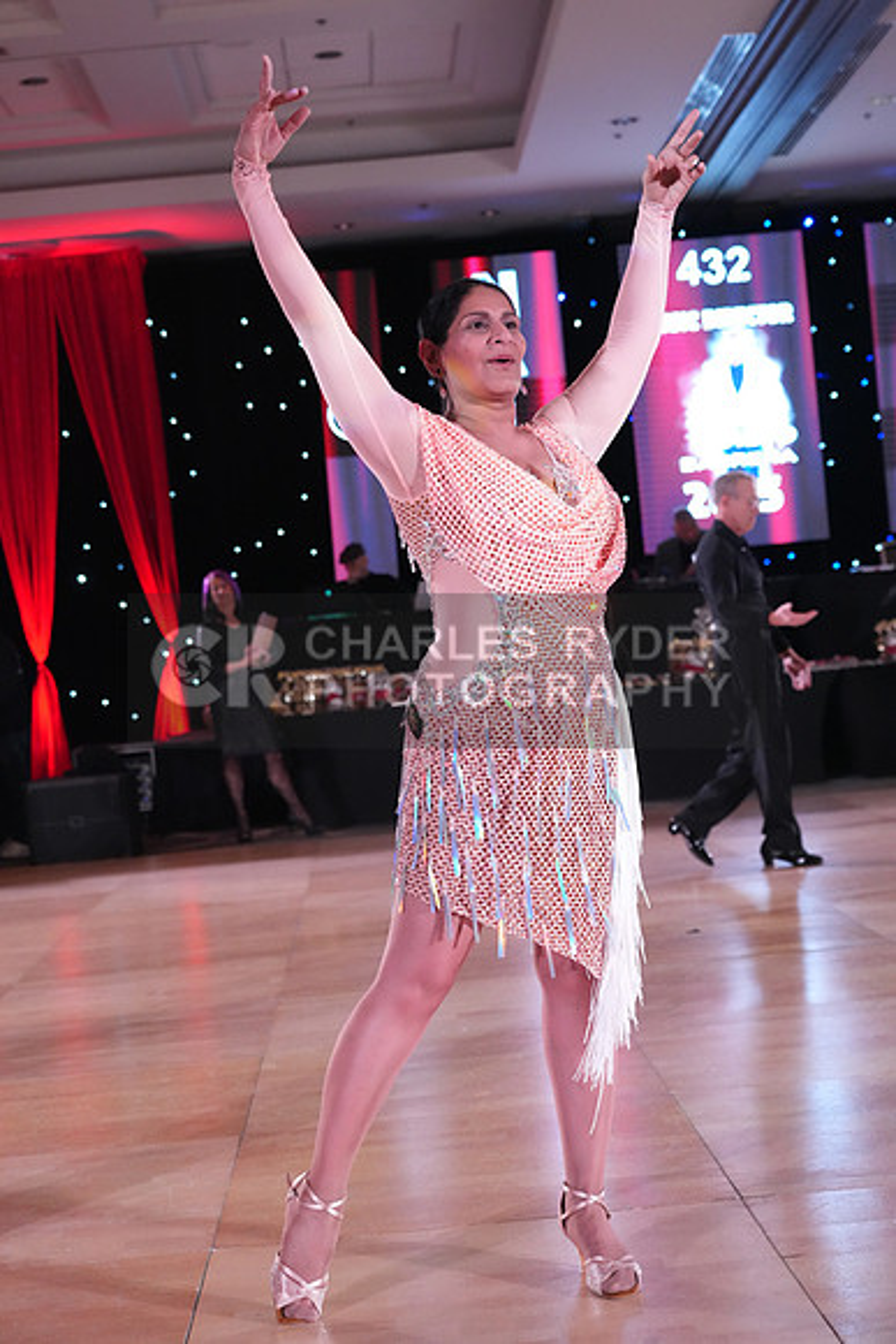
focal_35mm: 56
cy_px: 672
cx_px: 448
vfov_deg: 35.6
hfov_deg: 24.2
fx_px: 2089
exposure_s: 1/400
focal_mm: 56
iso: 6400
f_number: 4.5
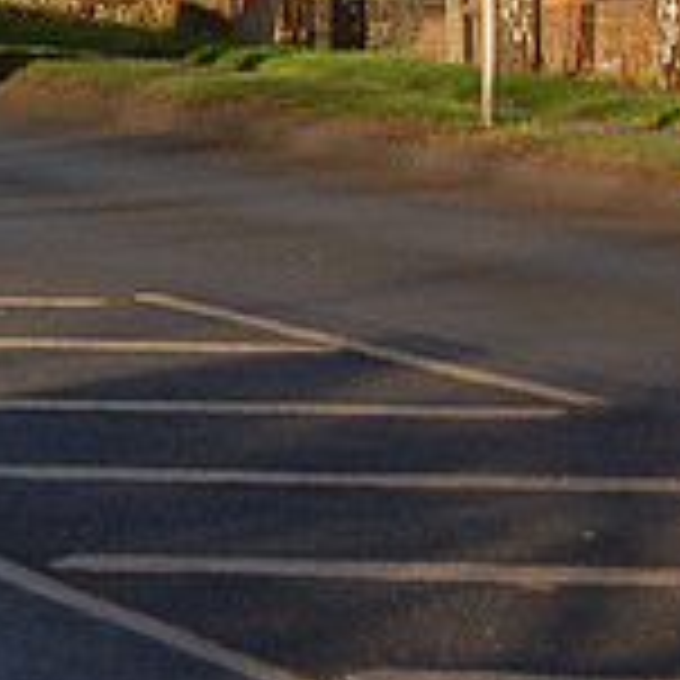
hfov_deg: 6.4
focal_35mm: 270
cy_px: -151
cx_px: -396
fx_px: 5993
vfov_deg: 6.5
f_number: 5.6
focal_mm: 55
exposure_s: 1/1000
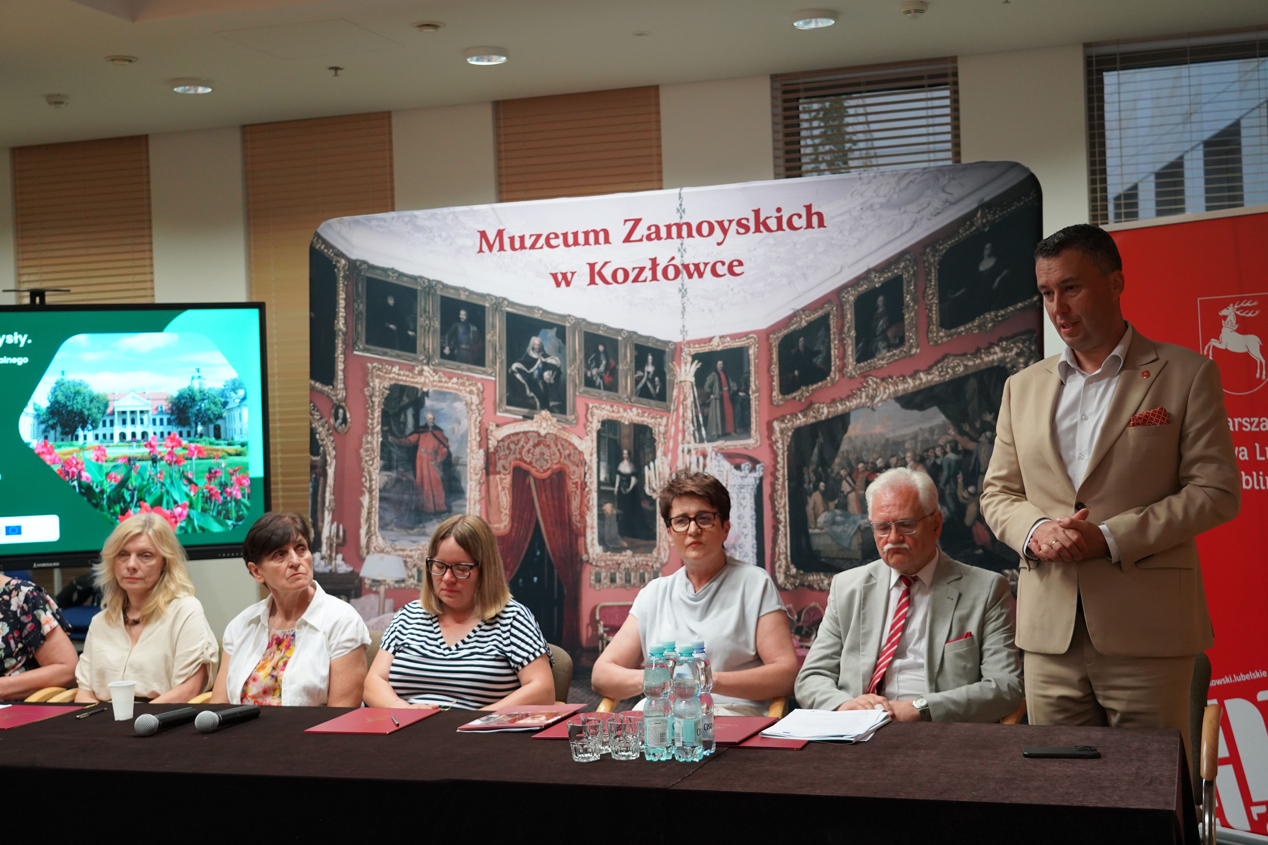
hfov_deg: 42.7
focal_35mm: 46
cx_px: 634
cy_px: 422
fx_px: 1620
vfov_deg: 29.2
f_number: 4
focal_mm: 46
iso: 2500
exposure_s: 1/160
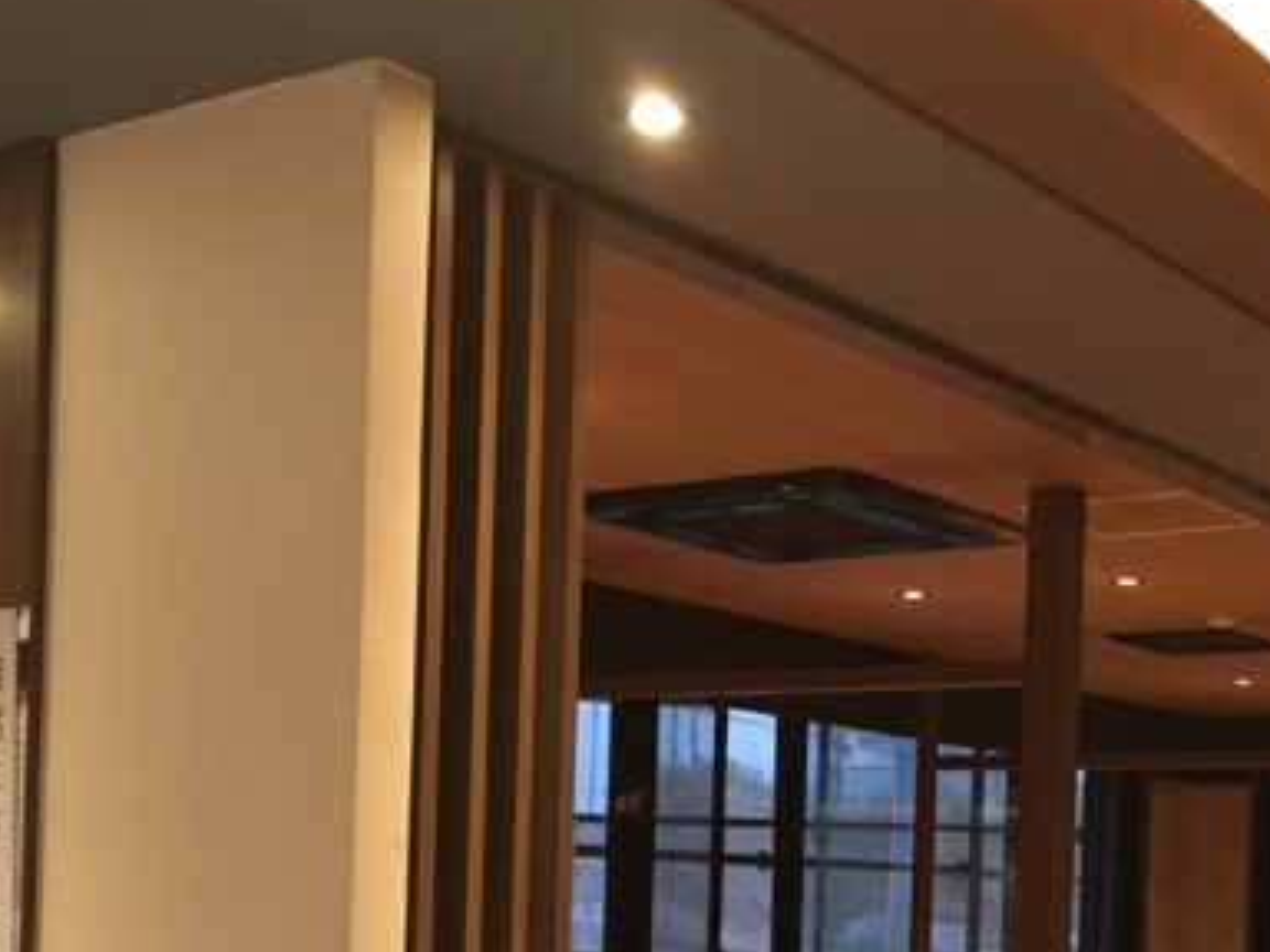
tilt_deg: +0.5
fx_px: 2128
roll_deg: -2.2
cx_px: 890
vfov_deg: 24.3
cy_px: 902
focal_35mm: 58
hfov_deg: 32.8
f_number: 2.2
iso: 200
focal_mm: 4.15
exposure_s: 1/15
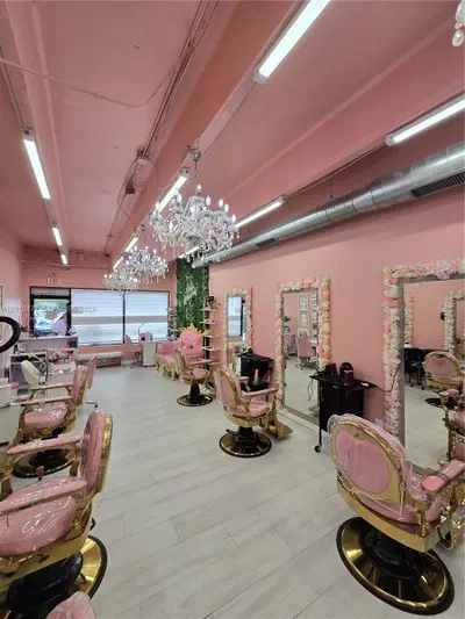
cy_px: 310
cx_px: 232
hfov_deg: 89.9
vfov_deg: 106.2
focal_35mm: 13
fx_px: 233
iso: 50
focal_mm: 2.2
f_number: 2.2
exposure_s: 1/140
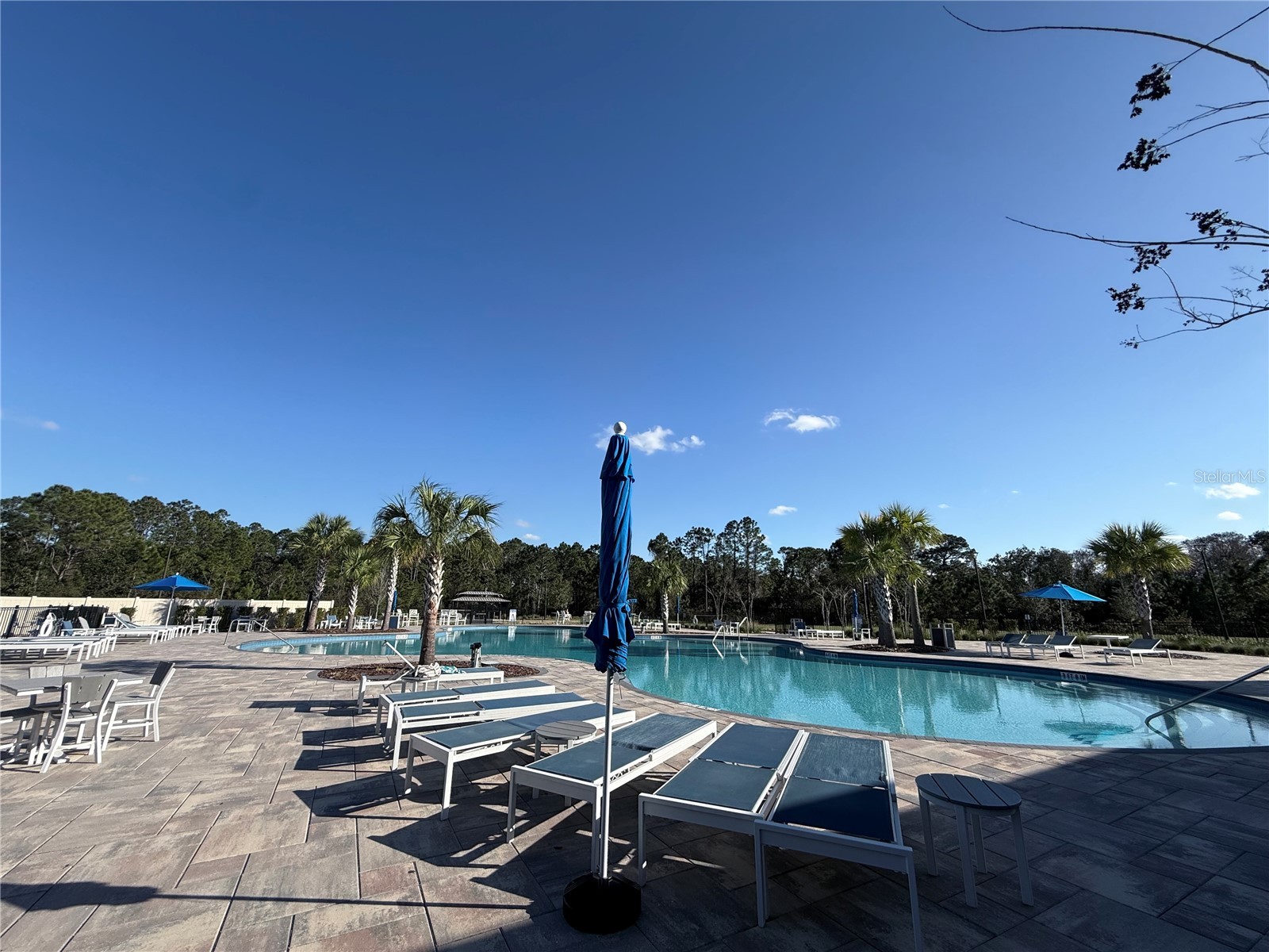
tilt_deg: +15.6
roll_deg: -1.8
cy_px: 476
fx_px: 513
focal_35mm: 14
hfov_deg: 102.1
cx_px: 634
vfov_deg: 85.7
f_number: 2.2
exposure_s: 1/1961
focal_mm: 2.22
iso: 50
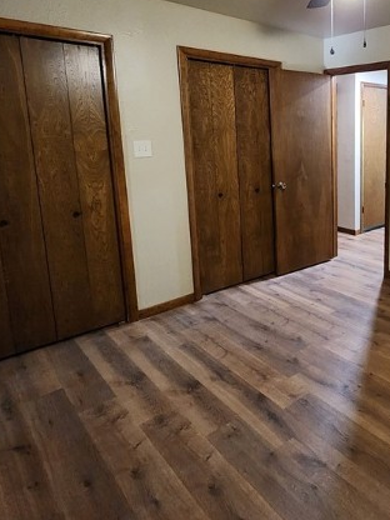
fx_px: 361
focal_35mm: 24
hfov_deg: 52.0
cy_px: 201
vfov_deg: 70.7
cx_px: 329
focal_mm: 2.2
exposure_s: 1/24
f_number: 2.2
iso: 800
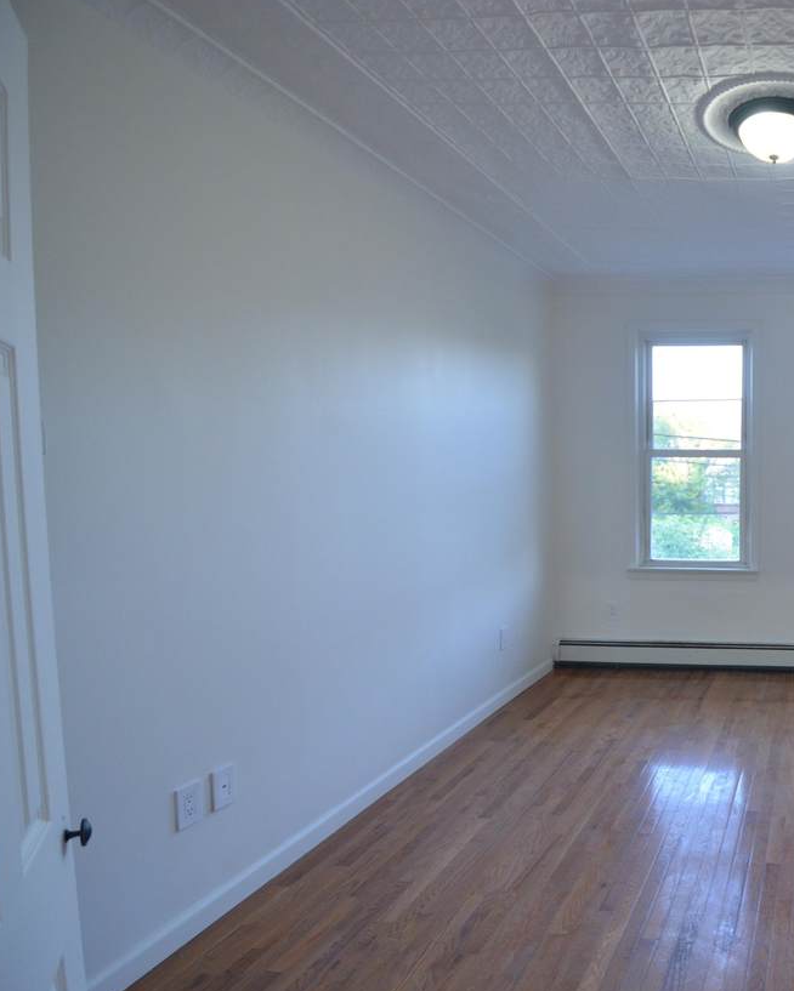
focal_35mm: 22
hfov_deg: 52.3
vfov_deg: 75.0
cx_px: 766
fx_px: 646
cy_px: 503
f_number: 4
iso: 800
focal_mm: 10
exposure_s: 1/60
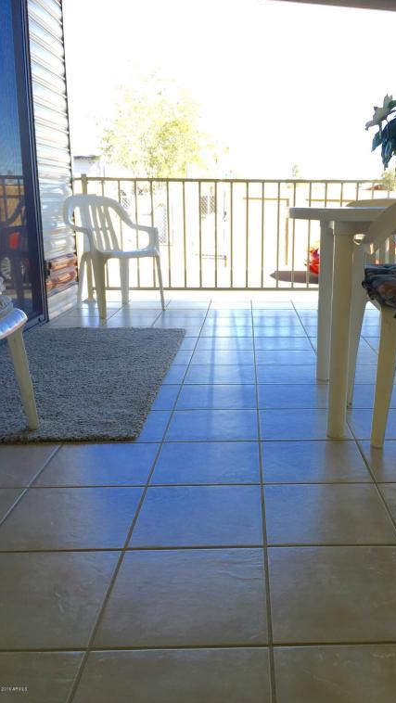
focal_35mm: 32
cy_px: 355
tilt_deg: -13.2
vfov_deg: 61.0
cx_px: 266
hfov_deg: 36.3
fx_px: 597
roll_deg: -0.6
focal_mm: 4.15
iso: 32
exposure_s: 1/152
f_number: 2.2
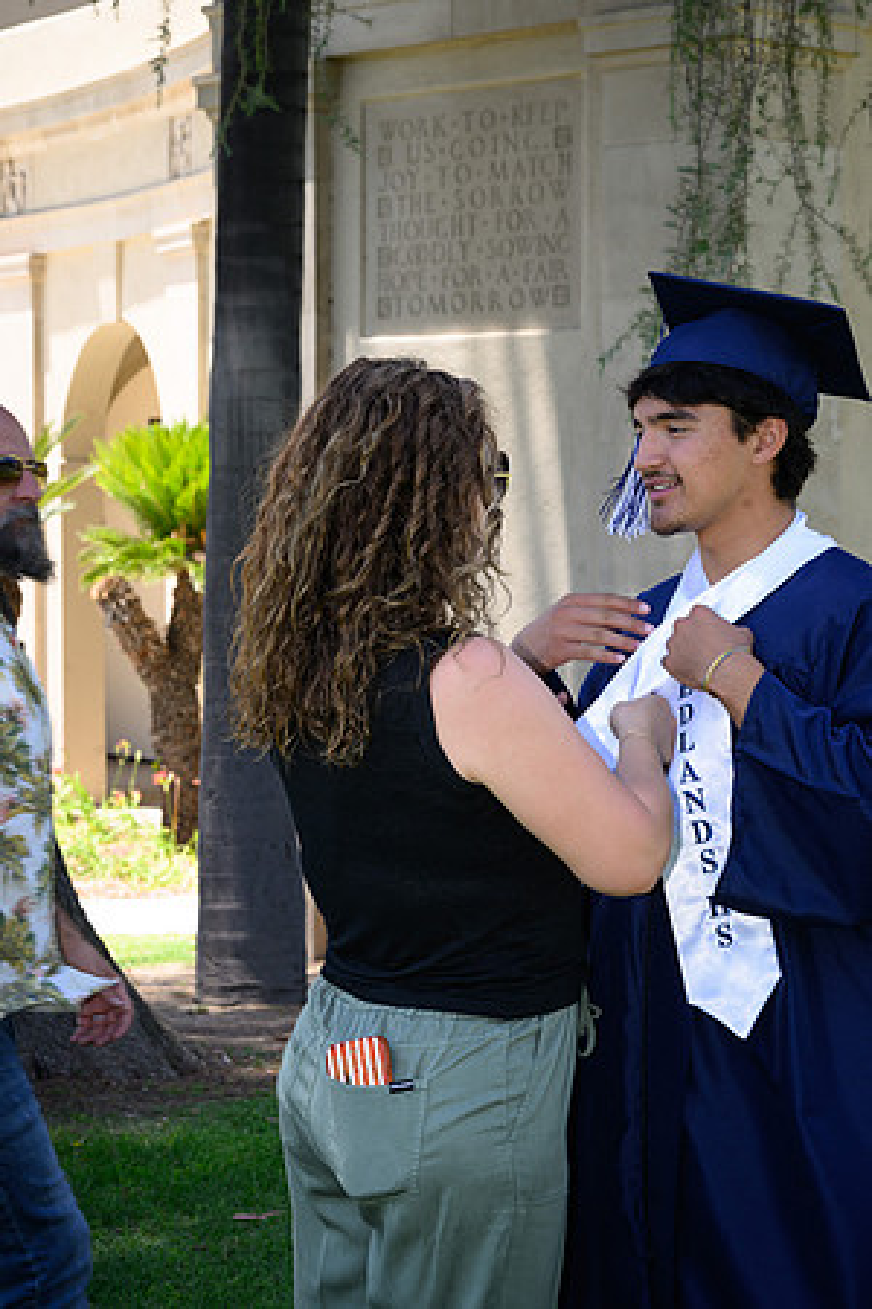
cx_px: 436
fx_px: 3088
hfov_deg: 16.1
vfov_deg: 23.9
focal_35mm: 85
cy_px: 654
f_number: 10
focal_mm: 85
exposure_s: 1/125
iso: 100
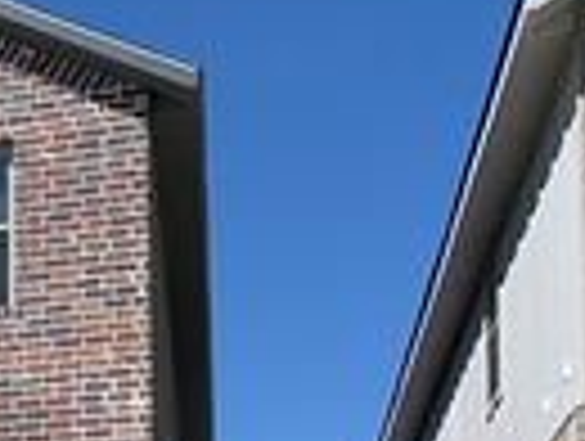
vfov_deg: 13.4
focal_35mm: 100
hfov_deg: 16.8
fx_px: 1693
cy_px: 776
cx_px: -410
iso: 25
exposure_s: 1/3521
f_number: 1.8
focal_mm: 4.25
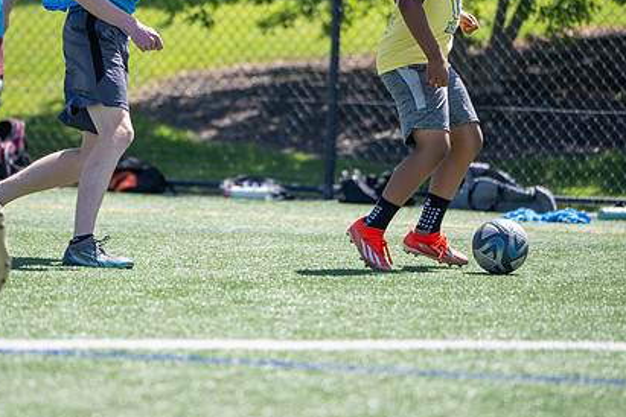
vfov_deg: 5.5
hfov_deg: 8.3
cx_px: 235
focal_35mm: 248
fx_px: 4312
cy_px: 137
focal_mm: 165
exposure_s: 1/800
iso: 40
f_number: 2.8
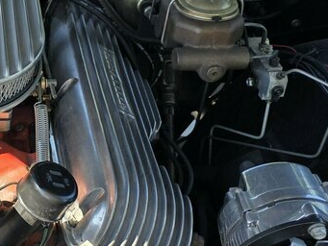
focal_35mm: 81
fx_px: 768
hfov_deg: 22.5
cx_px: -50
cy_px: 92
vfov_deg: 18.2
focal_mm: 6.3
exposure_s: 1/1391
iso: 80
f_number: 1.7
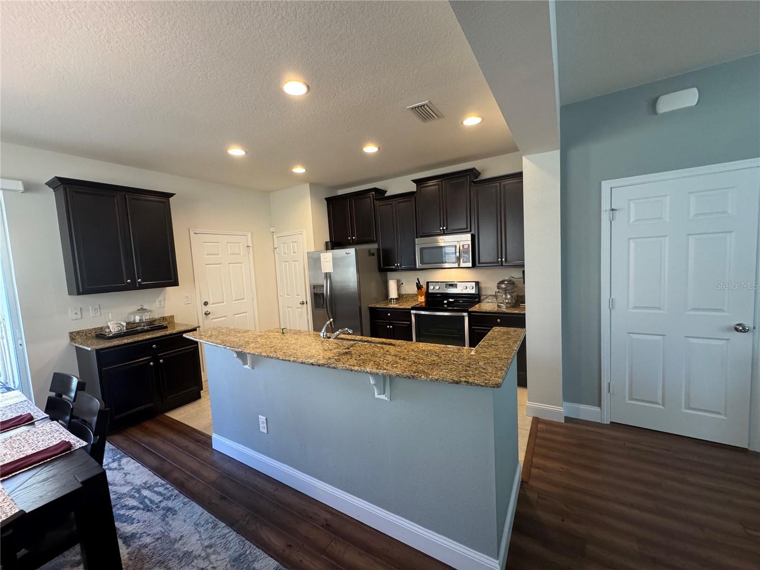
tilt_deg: -4.4
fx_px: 307
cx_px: 380
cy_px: 285
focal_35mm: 14
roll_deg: +2.8
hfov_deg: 102.1
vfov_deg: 85.7
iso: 320
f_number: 2.2
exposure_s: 1/60
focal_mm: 2.22
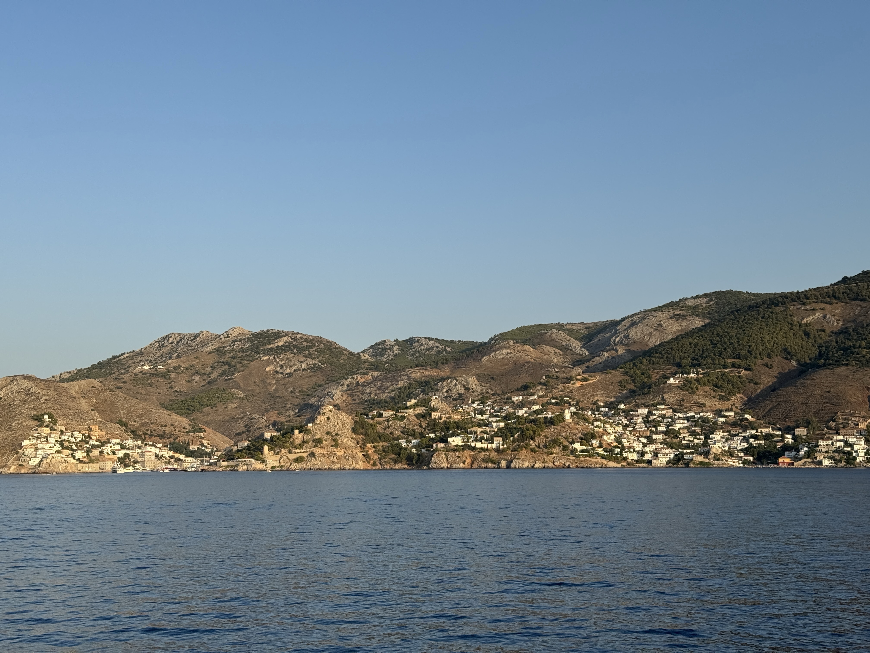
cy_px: 326
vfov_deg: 30.3
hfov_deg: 39.7
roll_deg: +0.9
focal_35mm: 48
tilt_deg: +5.5
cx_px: 435
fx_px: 1206
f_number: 1.78
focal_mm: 6.76
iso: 64
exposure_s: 1/2833
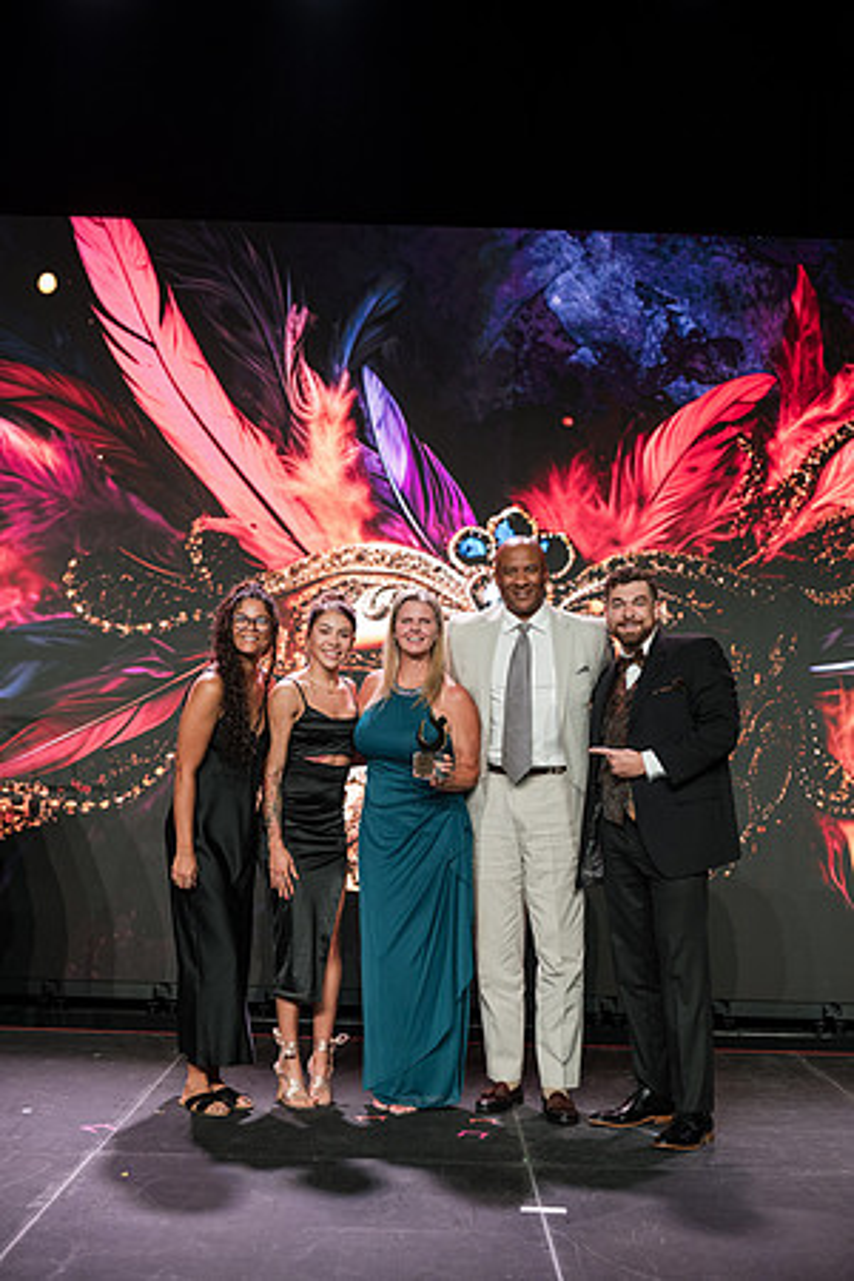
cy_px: 640
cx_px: 427
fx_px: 1779
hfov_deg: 27.0
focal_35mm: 50
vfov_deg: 39.6
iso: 800
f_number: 2.8
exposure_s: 1/160
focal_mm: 50
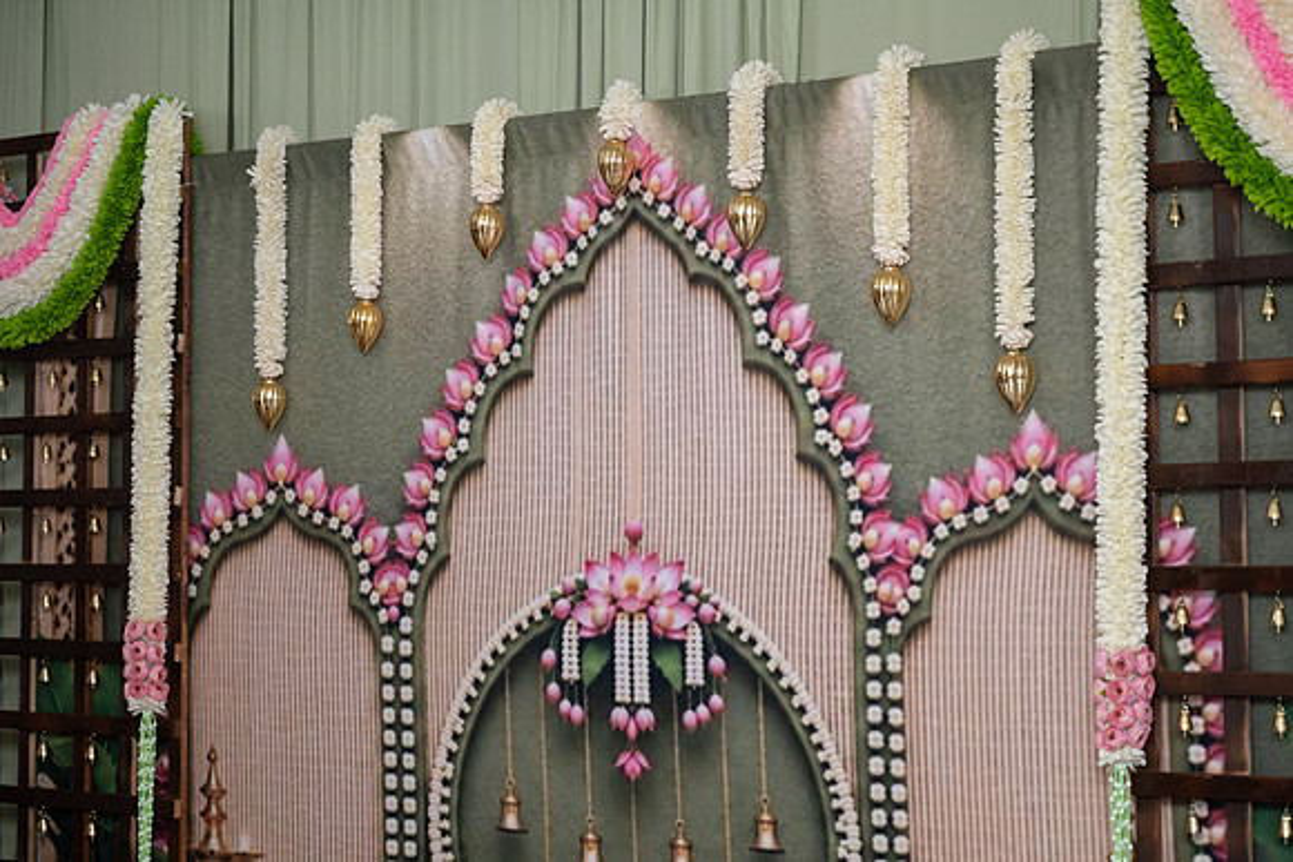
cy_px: 431
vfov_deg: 19.0
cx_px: 646
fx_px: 2573
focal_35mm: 72
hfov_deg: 28.2
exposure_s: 1/200
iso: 500
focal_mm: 70
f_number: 2.8
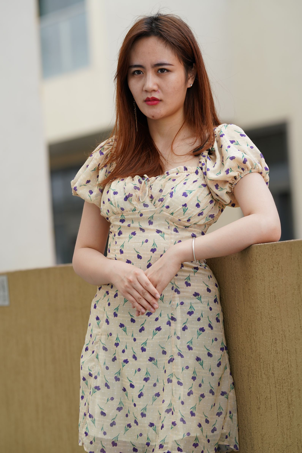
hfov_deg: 10.2
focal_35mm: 135
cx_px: 151
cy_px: 226
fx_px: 1698
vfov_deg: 15.2
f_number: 4
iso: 320
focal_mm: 135
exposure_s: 1/500
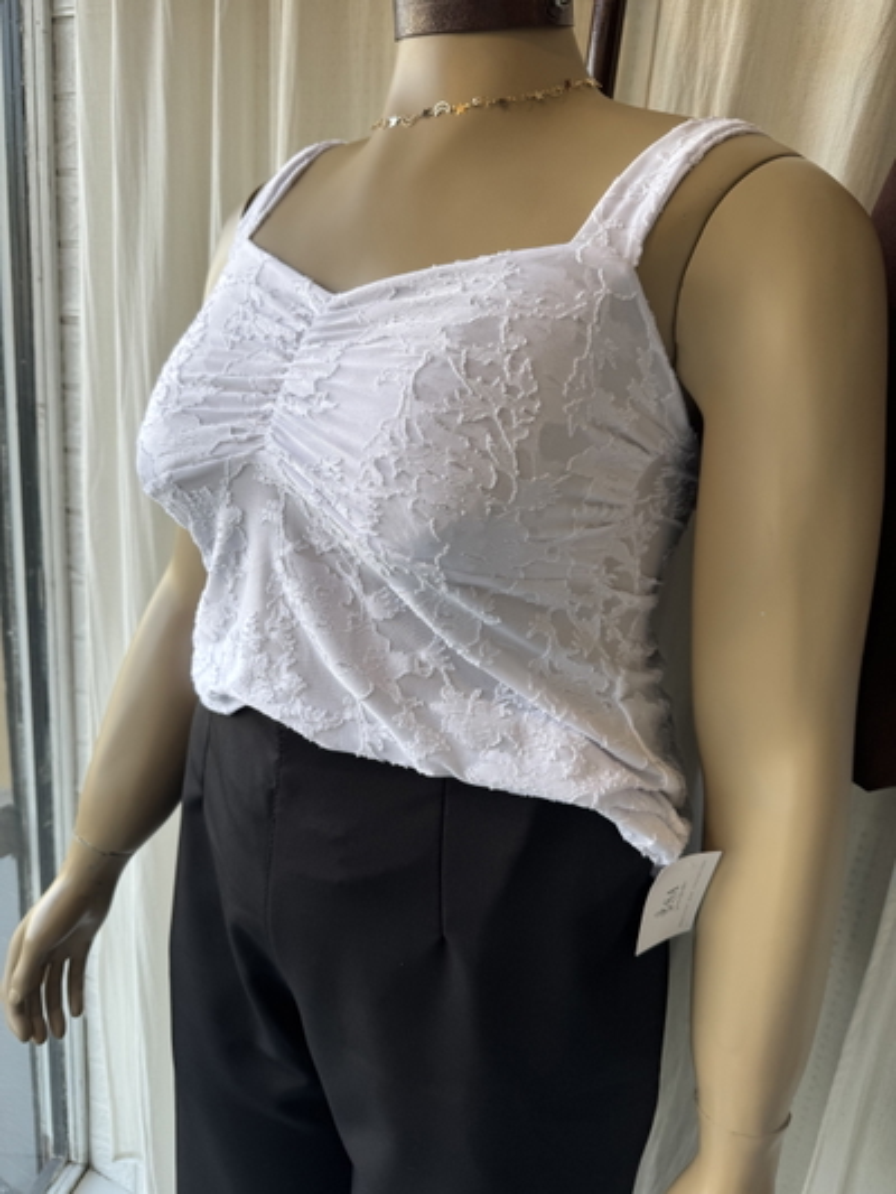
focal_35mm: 24
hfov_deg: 56.8
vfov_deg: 71.6
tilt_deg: -15.9
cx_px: 448
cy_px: 597
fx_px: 828
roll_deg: -4.1
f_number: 1.78
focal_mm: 6.76
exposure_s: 1/306
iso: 80
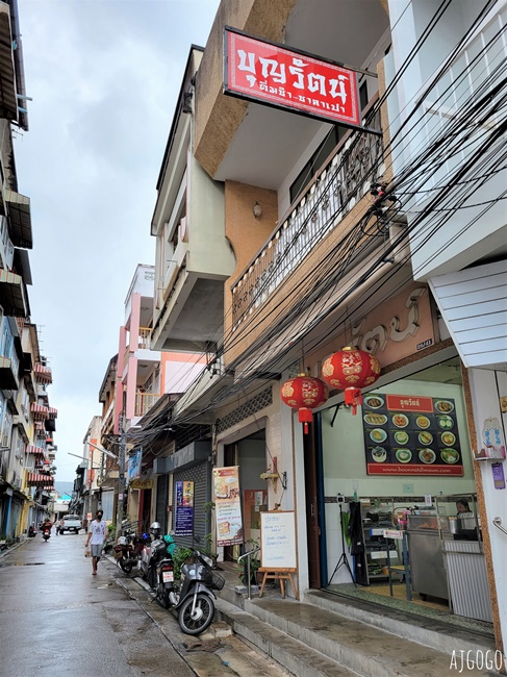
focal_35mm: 26
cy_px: 338
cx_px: 254
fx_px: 508
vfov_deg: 67.3
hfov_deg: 53.0
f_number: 1.8
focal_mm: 5.4
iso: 40
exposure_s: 1/132
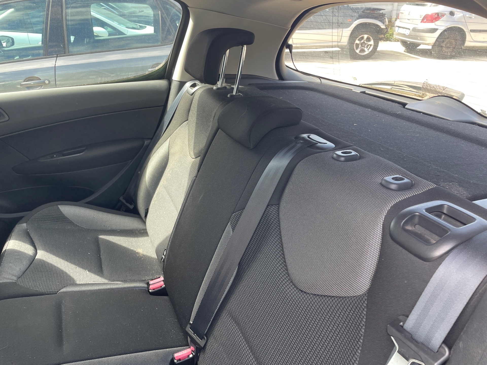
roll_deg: +0.7
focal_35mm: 26
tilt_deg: -27.0
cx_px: 244
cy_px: 182
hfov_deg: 67.3
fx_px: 366
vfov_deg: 53.1
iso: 32
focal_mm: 4.2
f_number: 1.6
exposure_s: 1/121
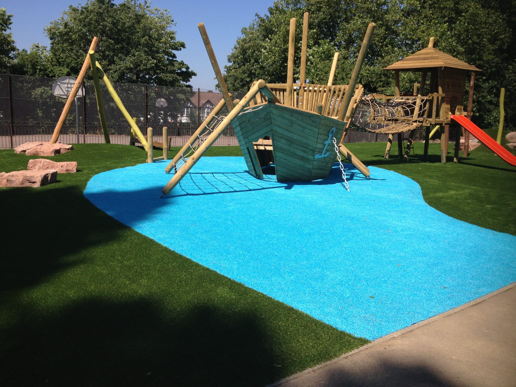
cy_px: 194
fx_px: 522
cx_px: 258
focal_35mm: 35
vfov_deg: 40.7
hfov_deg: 52.6
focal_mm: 4.28
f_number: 2.4
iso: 50
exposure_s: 1/1727
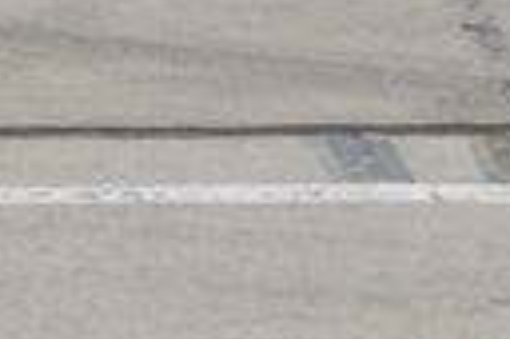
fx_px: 26430
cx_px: 28
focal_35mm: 1868
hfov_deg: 1.1
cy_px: -391
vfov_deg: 0.7
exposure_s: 1/250
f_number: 16
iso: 400
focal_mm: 200
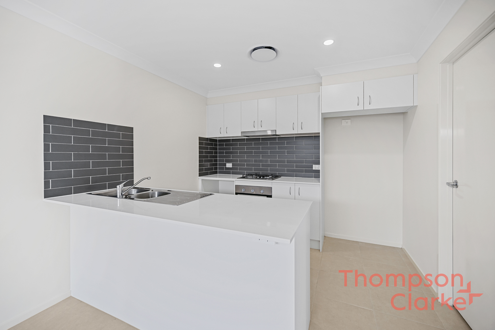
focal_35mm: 14
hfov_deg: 104.2
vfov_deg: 81.3
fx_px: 193
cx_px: 248
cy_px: 165
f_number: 4
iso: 100
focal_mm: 14
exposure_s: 1/13
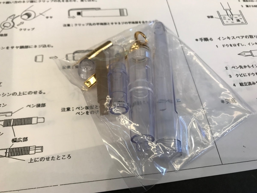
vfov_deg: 49.7
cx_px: 128
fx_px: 208
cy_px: 96
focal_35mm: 28
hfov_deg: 63.4
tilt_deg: -62.2
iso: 25
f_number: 1.8
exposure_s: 1/120
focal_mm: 3.99
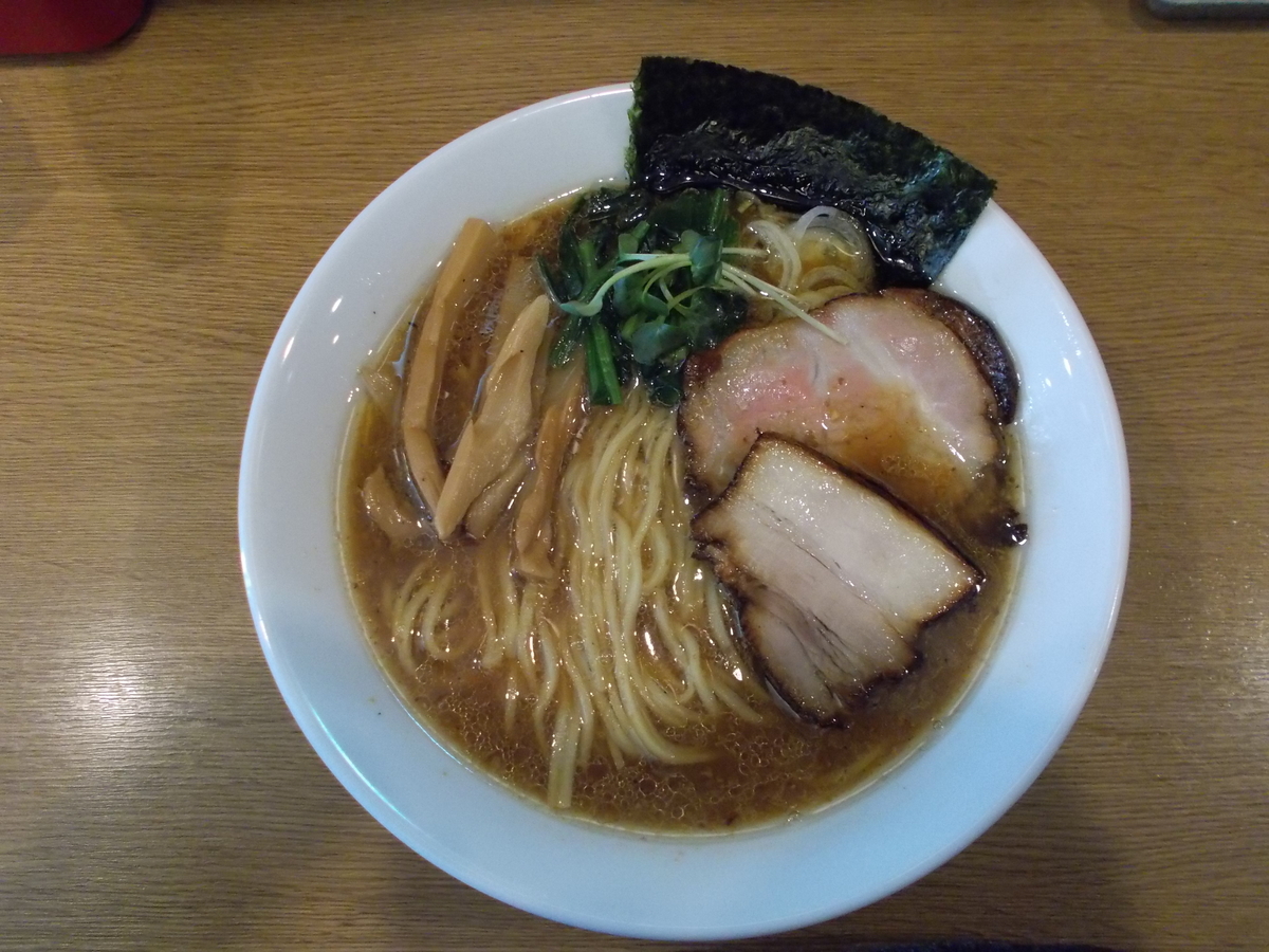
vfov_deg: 46.8
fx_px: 1100
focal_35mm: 30
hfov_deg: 60.0
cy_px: 476
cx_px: 634
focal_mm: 5.3
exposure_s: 1/40
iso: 800
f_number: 3.4
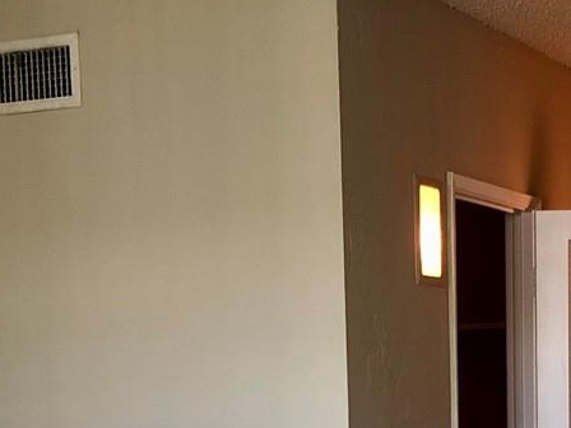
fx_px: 1650
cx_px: 495
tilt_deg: -7.5
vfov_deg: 14.2
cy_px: 569
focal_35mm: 100
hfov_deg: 19.3
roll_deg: +1.1
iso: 40
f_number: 1.8
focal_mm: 3.99
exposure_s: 1/24
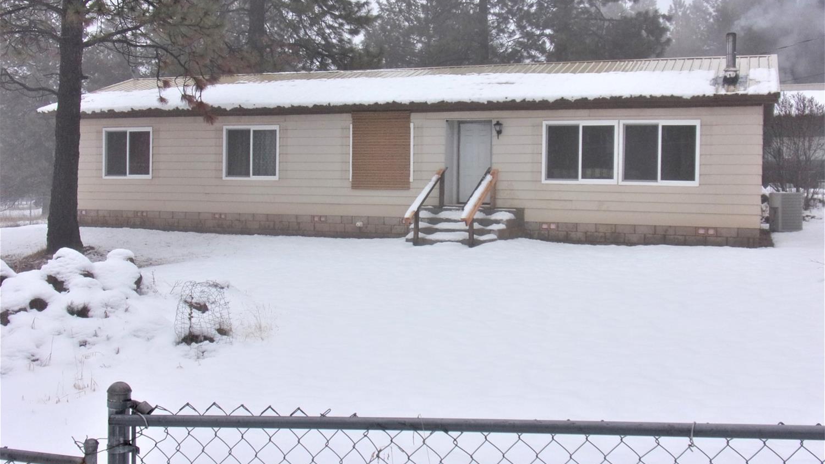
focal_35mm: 36
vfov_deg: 32.7
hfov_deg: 55.3
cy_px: 189
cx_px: 412
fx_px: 787
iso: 80
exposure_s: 1/480
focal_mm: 5.9
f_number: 3.7
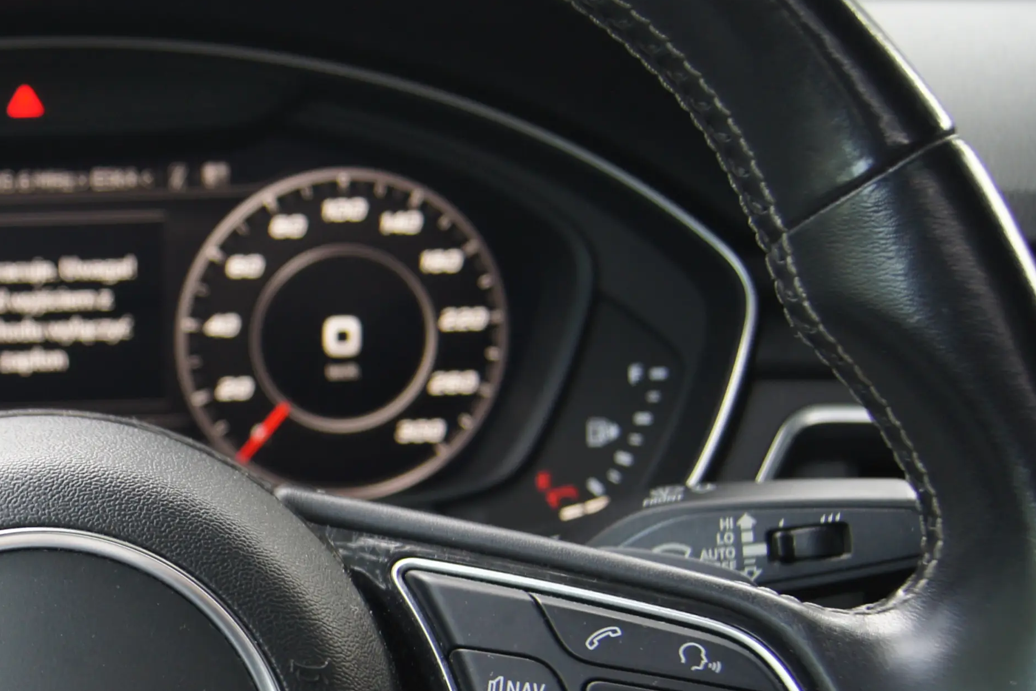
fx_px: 2130
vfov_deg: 18.2
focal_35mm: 74
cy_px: 573
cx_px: 7
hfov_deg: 26.0
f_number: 4
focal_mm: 24
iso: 200
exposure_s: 1/40
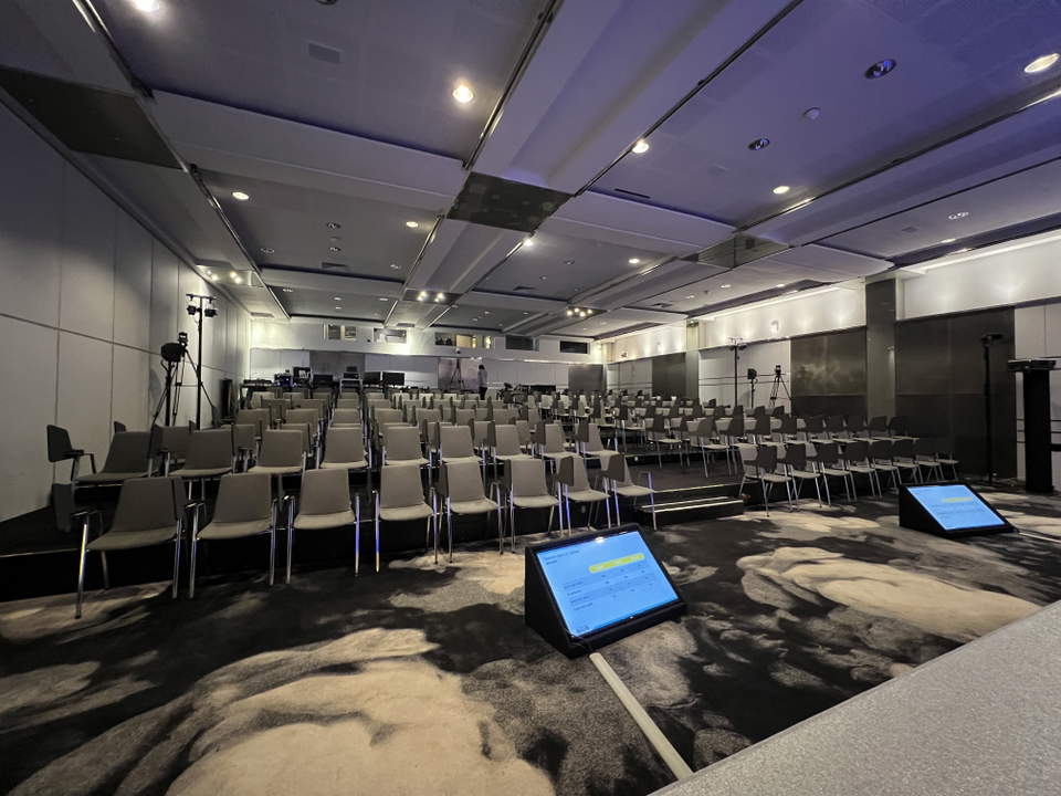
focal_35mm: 13
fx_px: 398
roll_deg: +0.1
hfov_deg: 106.2
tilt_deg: +0.3
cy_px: 398
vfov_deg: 89.9
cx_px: 530
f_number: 1.8
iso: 800
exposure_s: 1/34
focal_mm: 1.57
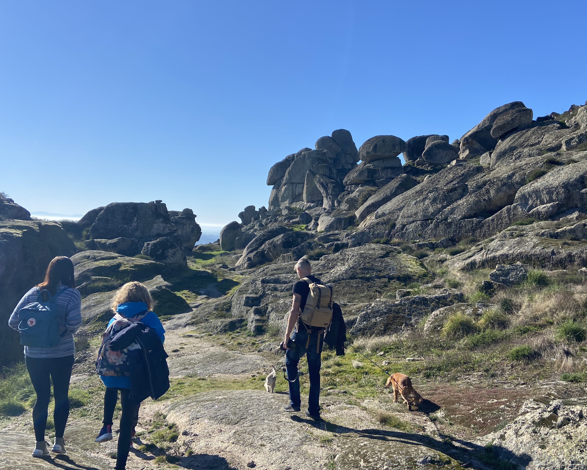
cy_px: 217
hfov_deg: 54.0
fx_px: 573
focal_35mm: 33
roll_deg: -2.4
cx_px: 341
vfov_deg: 44.5
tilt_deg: +2.6
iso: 32
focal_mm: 4.25
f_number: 1.8
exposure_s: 1/3205
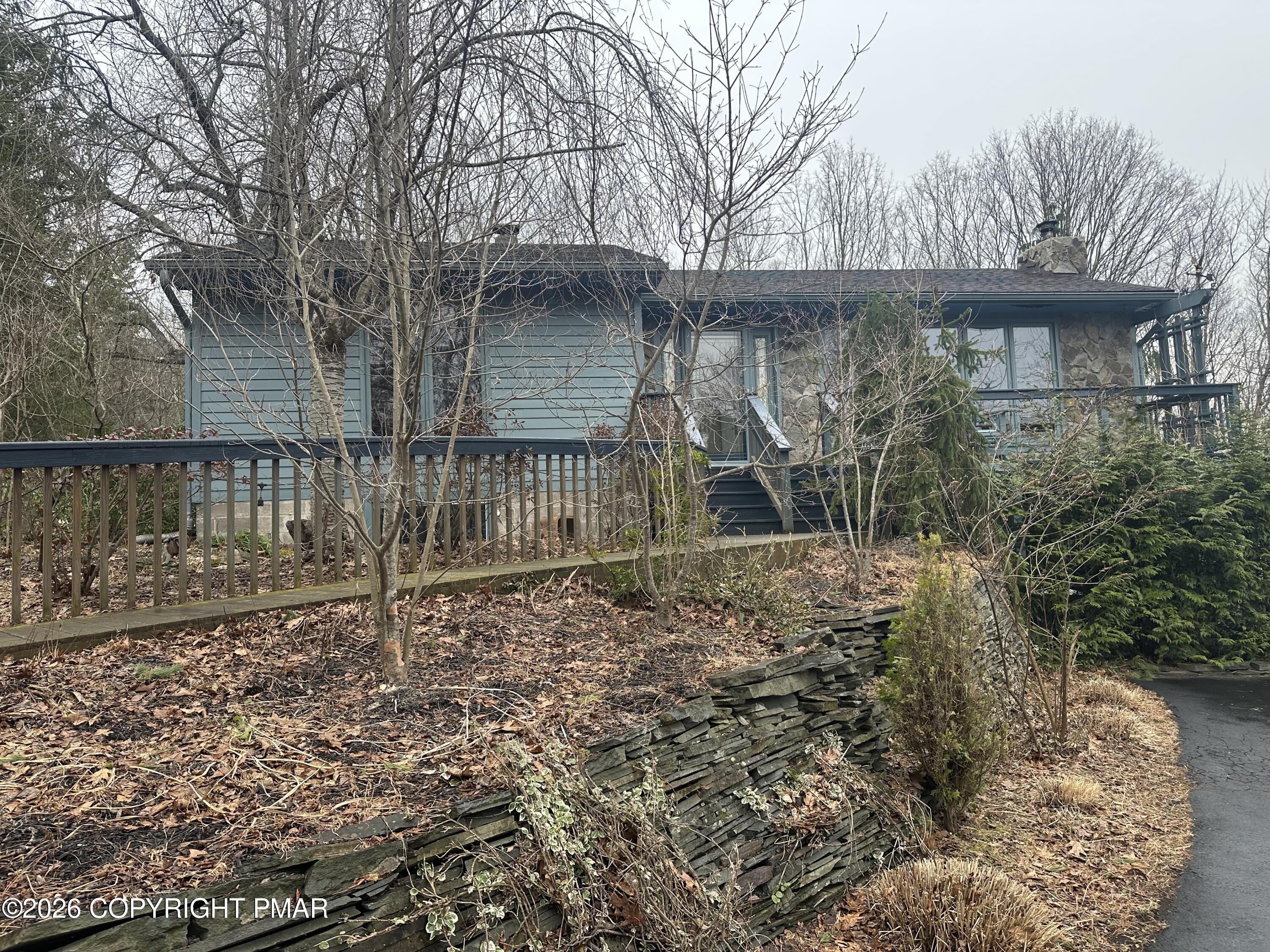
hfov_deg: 71.6
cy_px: 476
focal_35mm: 24
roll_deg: +2.6
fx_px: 881
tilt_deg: +5.5
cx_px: 635
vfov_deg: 56.8
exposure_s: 1/210
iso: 80
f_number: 1.78
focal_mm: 6.86
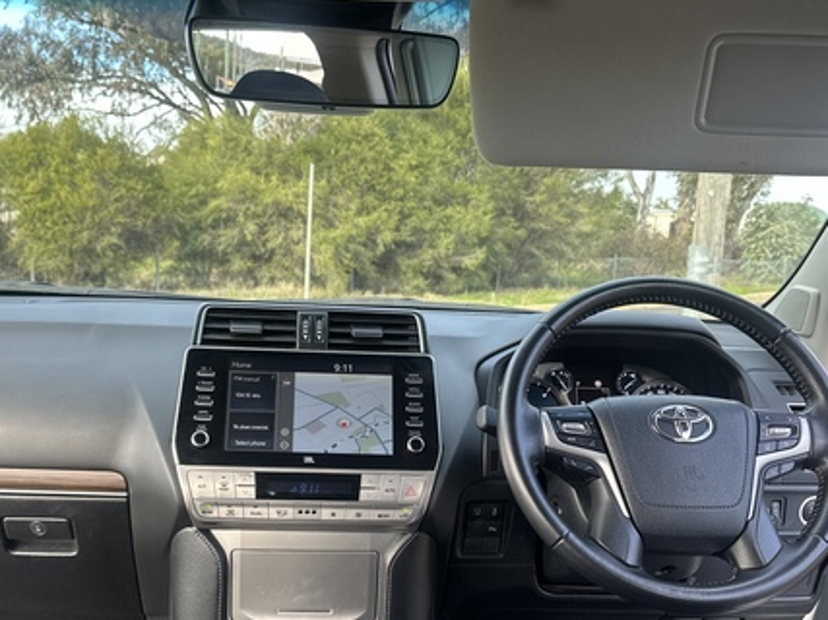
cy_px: 422
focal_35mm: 36
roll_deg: -2.5
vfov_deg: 39.1
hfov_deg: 51.3
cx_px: 376
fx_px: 861
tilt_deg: -12.5
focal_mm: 6.86
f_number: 1.78
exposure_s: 1/179
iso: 64
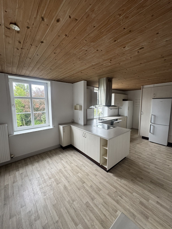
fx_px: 93
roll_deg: +0.5
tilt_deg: -6.3
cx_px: 86
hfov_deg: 85.7
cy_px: 114
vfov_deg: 102.1
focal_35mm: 14
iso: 160
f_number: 2.2
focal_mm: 2.22
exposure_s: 1/99
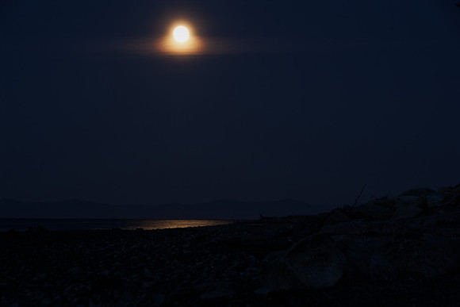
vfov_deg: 12.6
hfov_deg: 18.8
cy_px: 154
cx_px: 230
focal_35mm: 109
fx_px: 1393
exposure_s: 4
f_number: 8
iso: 100
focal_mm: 73
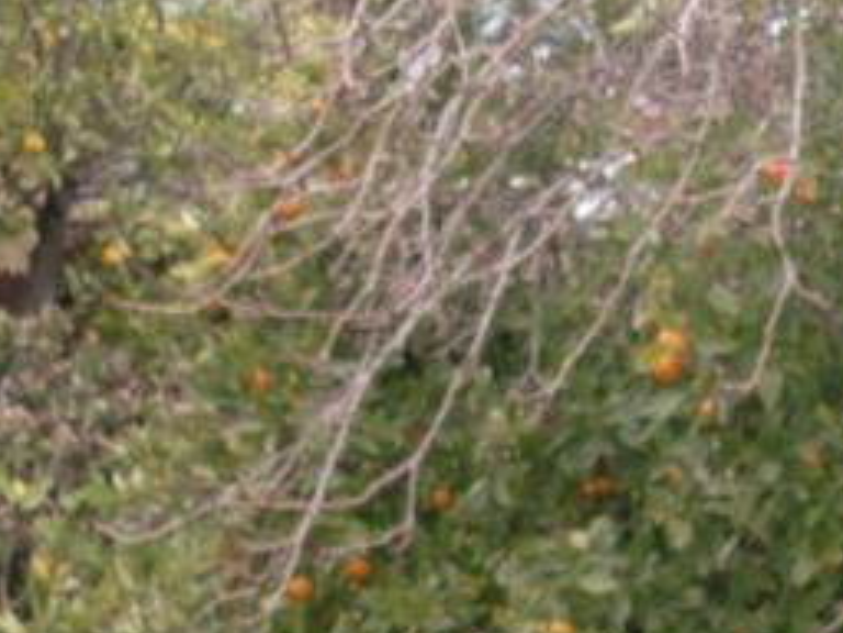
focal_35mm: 90
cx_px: 576
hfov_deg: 21.7
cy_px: 521
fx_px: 2192
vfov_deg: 16.3
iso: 64
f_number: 2.8
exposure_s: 1/160
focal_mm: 6.3
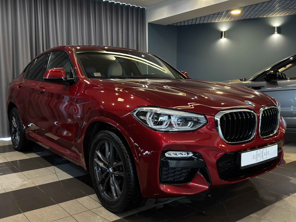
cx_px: 148
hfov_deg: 52.6
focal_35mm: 35
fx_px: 299
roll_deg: +0.5
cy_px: 111
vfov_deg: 40.7
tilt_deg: -5.5
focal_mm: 6.86
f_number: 1.78
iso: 800
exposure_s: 1/39
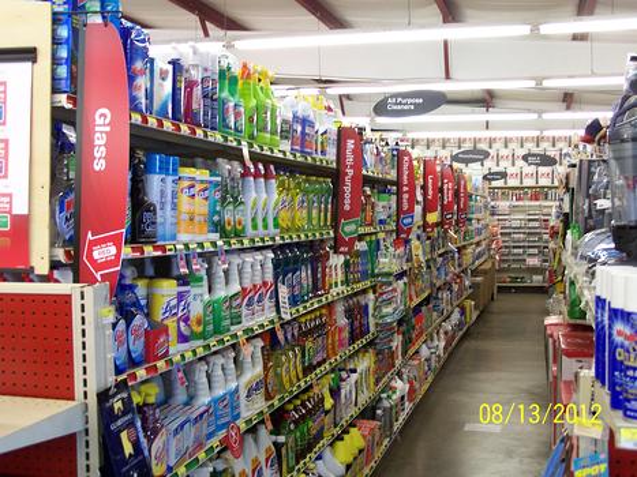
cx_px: 318
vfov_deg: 28.5
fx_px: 938
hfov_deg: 37.5
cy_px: 238
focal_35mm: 51
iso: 140
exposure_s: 1/30
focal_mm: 8.5
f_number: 3
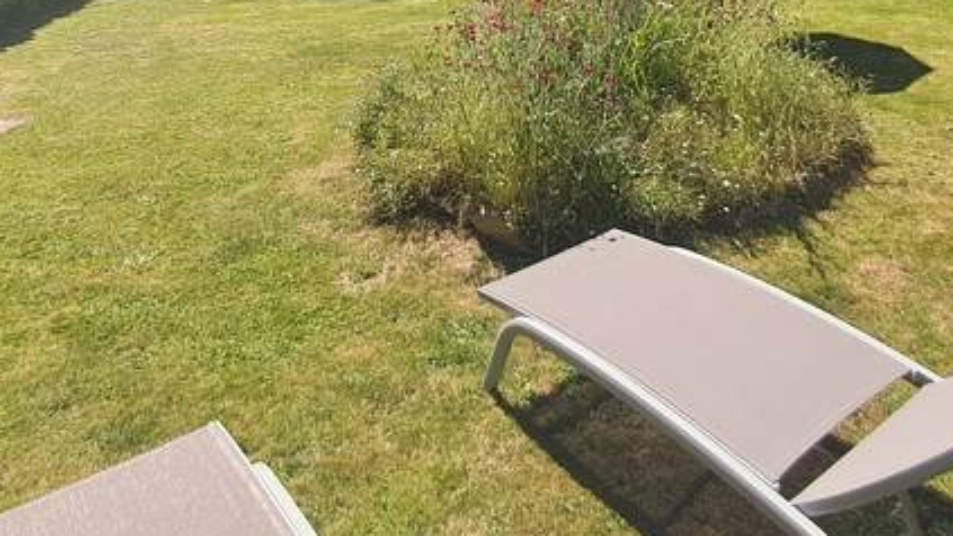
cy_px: -59
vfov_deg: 31.5
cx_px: 550
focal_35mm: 33
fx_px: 834
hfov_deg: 59.2
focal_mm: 1.64
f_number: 2.2
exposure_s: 1/1420
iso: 40
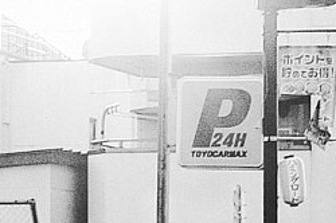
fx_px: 2806
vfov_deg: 4.5
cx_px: 118
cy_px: 290
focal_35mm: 301
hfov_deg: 6.9
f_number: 4.5
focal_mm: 18.3
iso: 100
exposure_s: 1/125
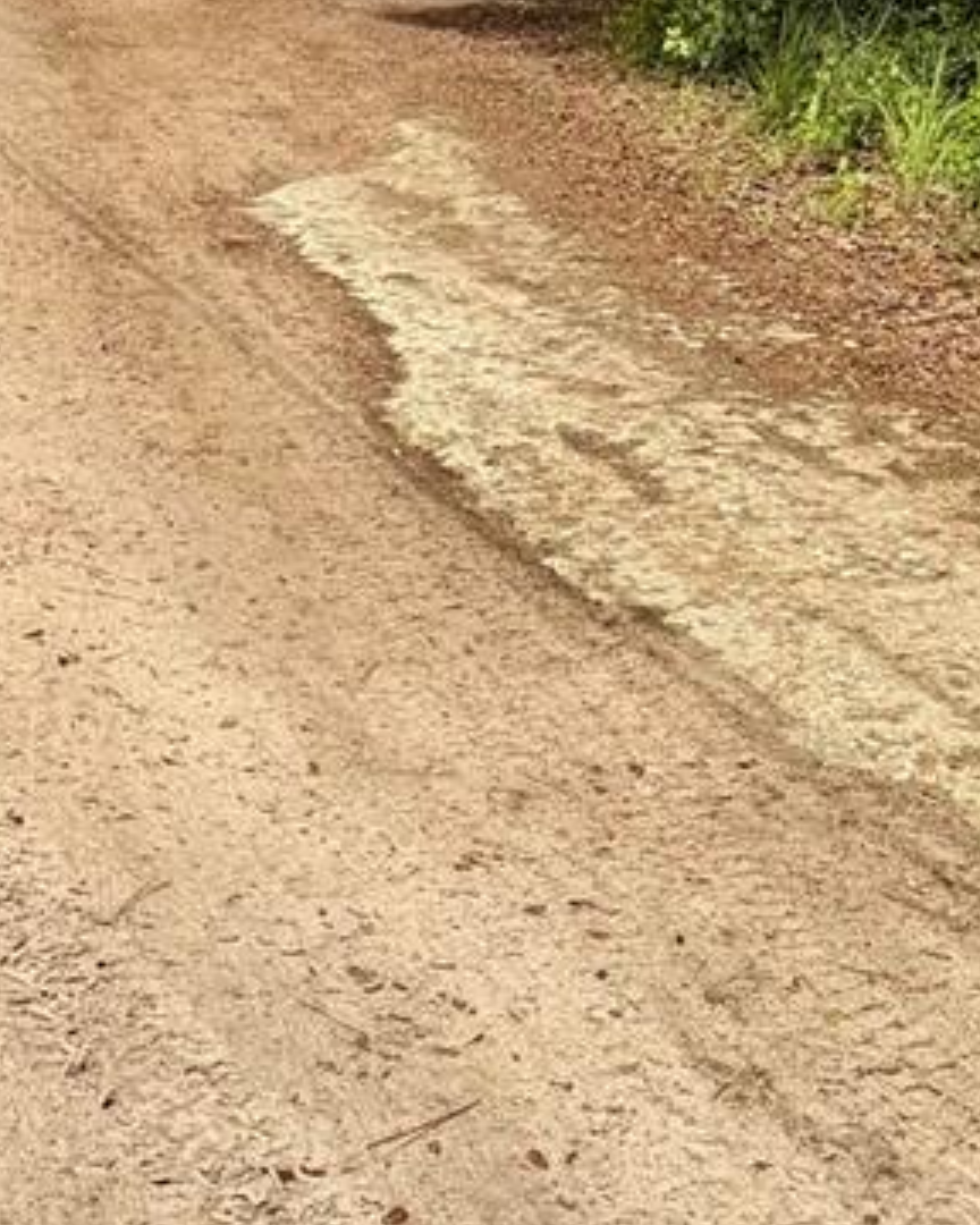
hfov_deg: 18.6
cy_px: 167
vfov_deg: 23.9
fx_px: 2828
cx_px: -201
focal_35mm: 78
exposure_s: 1/4975
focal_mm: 6.76
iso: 80
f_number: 1.78
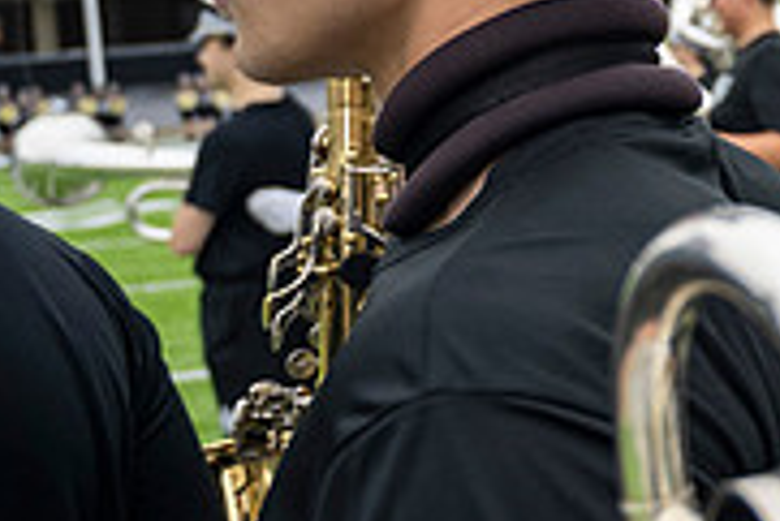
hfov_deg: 21.6
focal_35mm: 77
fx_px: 1670
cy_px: 67
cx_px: 1202
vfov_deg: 17.5
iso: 80
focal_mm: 24
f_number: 4
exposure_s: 1/200
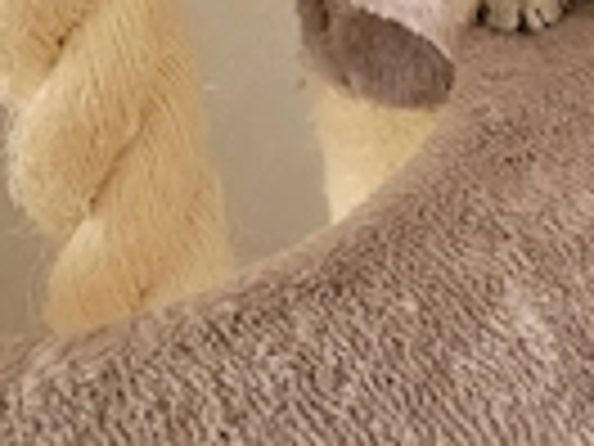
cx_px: 639
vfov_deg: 17.1
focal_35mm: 79
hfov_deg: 23.3
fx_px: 1356
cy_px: -203
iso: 250
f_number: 1.8
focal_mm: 5.4
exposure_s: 1/50
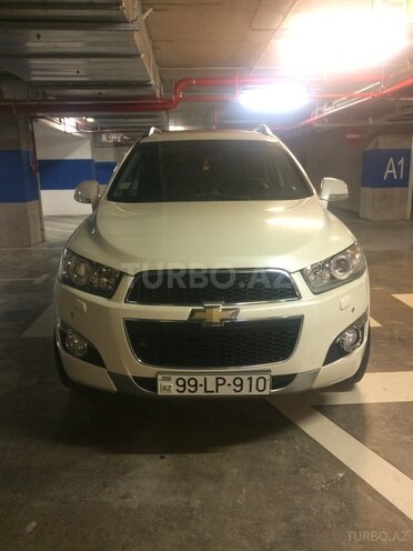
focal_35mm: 29
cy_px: 276
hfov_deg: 48.2
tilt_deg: -13.9
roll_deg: +2.2
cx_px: 206
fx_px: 461
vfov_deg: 61.7
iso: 250
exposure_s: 1/33
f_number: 2.2
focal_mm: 4.15
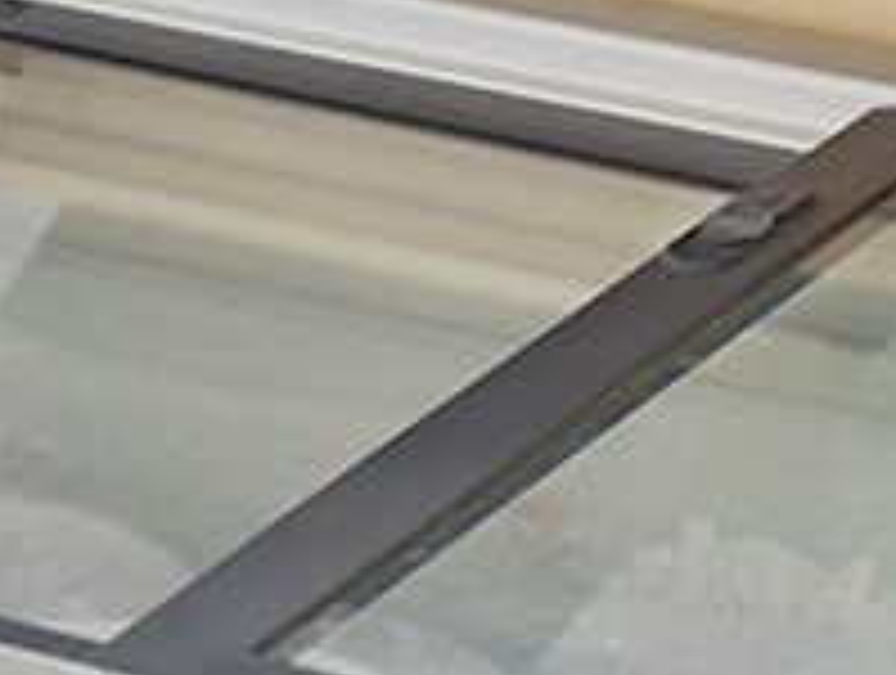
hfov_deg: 7.8
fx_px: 6509
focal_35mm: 251
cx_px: 941
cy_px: -695
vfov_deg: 5.8
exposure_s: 1/60
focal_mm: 25
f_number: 1.8
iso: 200
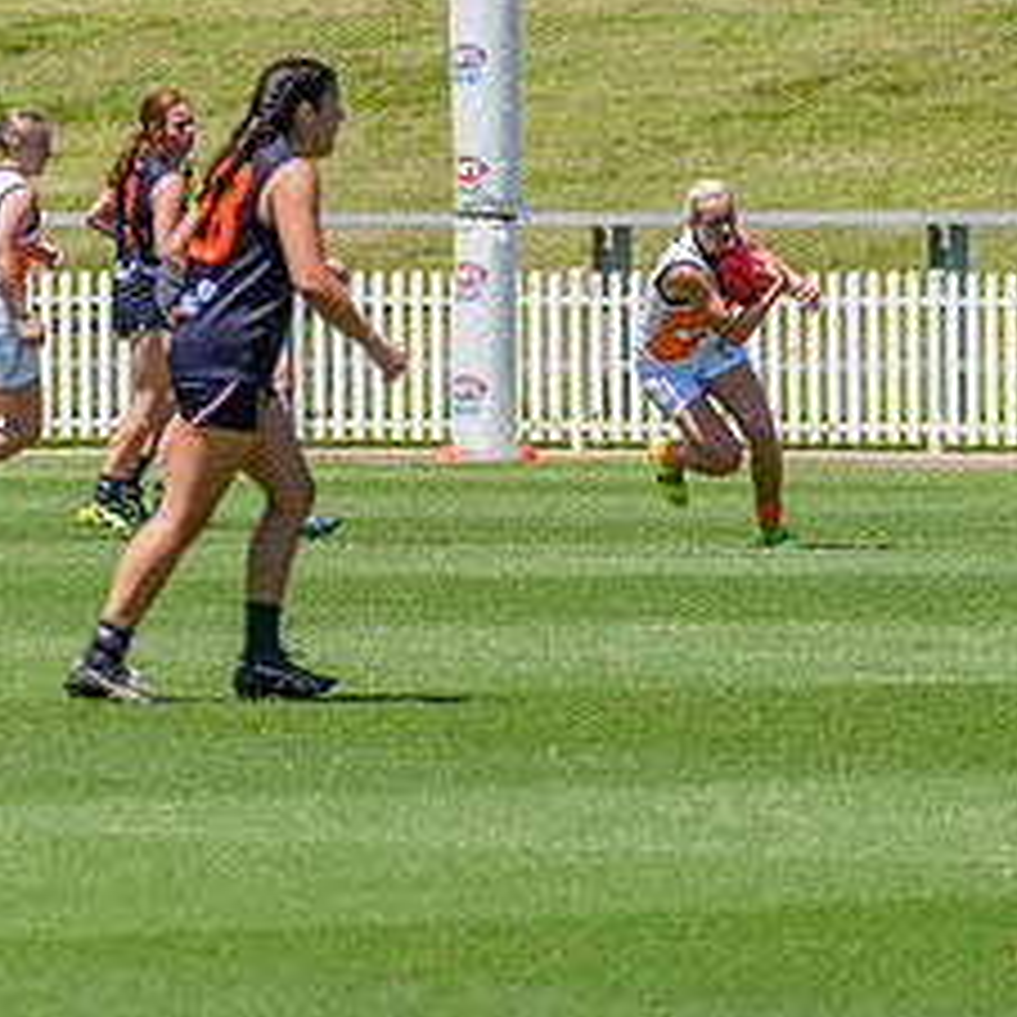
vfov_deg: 2.7
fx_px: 21738
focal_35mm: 654
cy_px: 283
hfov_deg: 2.7
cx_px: 779
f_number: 9
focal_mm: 280
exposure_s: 1/2000
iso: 800
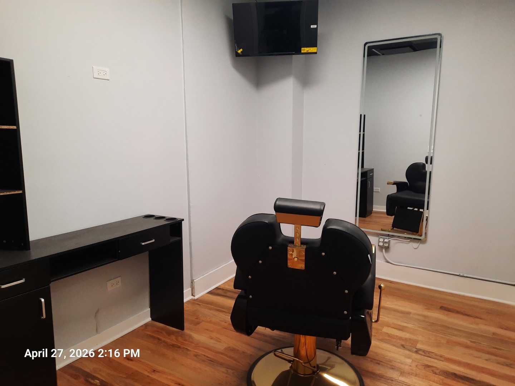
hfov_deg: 69.4
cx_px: 258
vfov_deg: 54.9
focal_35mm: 25
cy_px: 193
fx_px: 372
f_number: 2
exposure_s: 1/60
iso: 125
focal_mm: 4.6
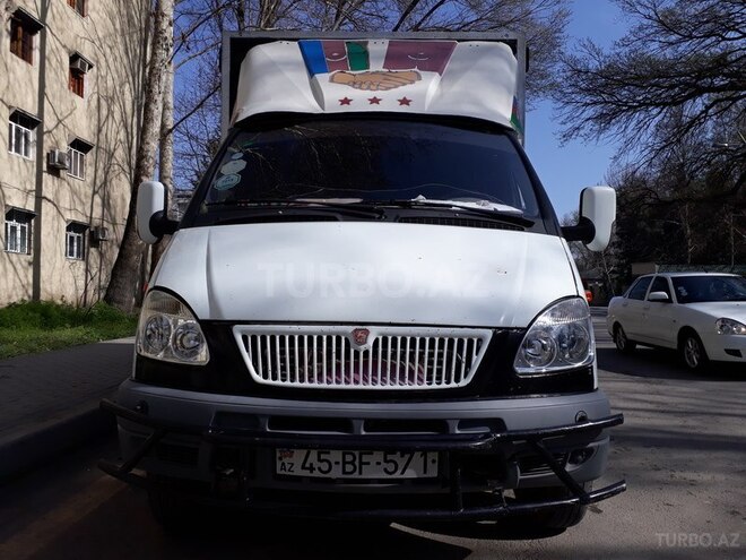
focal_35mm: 27
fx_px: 582
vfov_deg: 51.4
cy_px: 280
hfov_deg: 65.3
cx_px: 373
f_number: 1.9
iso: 40
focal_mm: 3.6
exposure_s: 1/2000
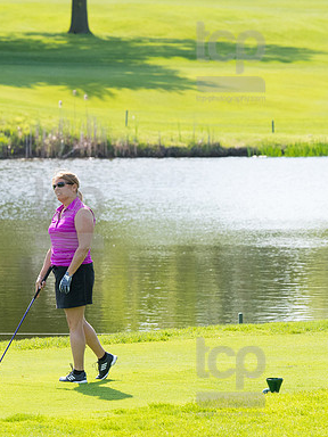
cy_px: 218
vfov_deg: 4.7
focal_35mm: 424
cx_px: 69
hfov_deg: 3.5
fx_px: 5357
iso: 1000
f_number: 5.6
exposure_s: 1/1600
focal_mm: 195
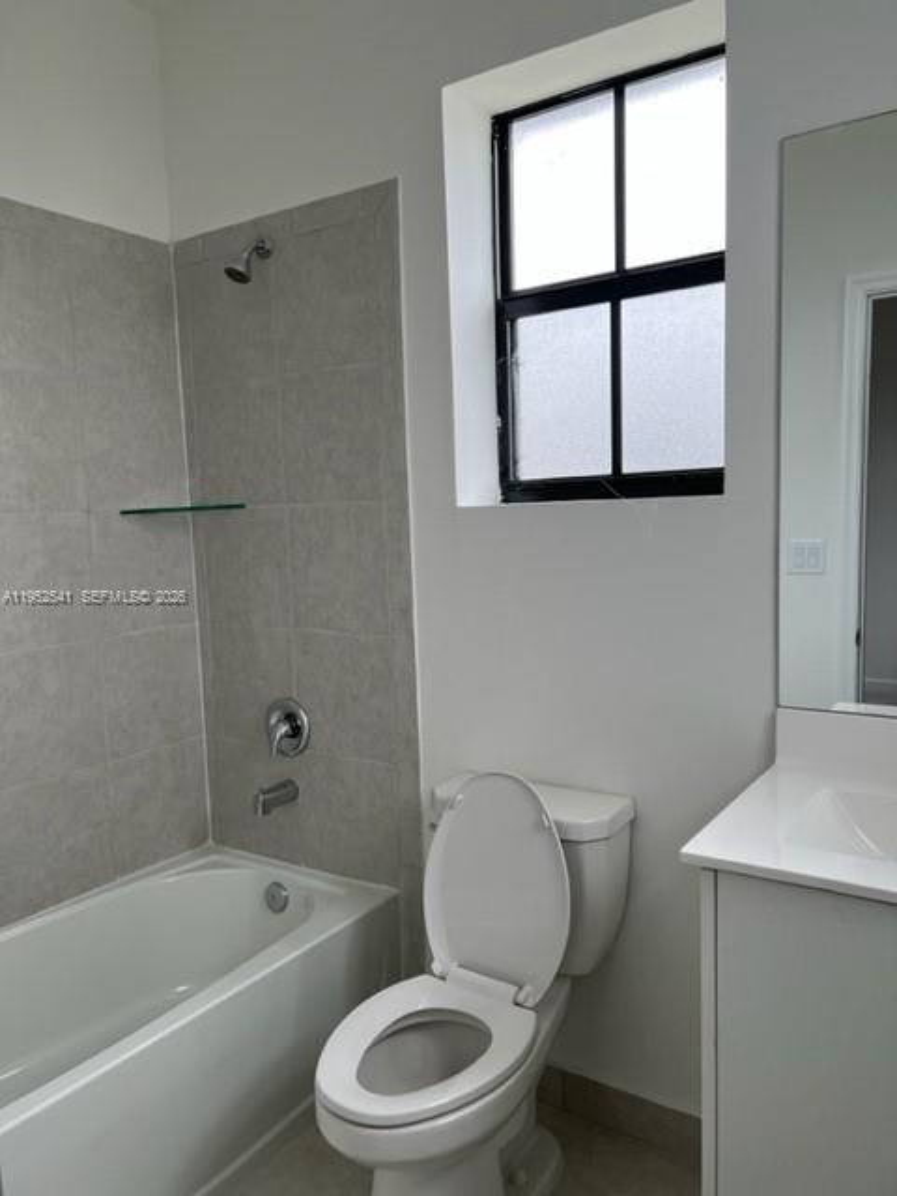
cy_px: 598
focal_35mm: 26
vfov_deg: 67.3
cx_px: 448
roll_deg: +2.6
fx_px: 898
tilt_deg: -7.1
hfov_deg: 53.1
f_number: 1.5
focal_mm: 5.7
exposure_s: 1/389
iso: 50
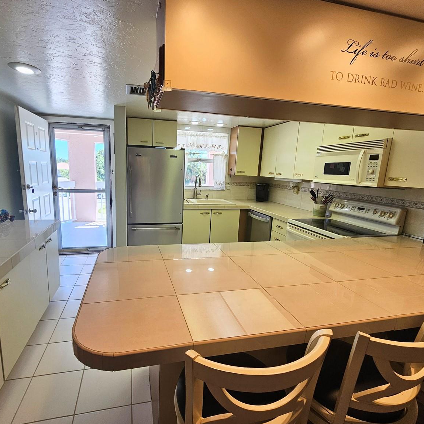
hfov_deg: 87.0
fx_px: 222
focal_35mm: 16
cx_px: 185
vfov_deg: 87.4
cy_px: 210
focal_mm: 2.2
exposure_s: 1/120
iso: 64
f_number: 2.2
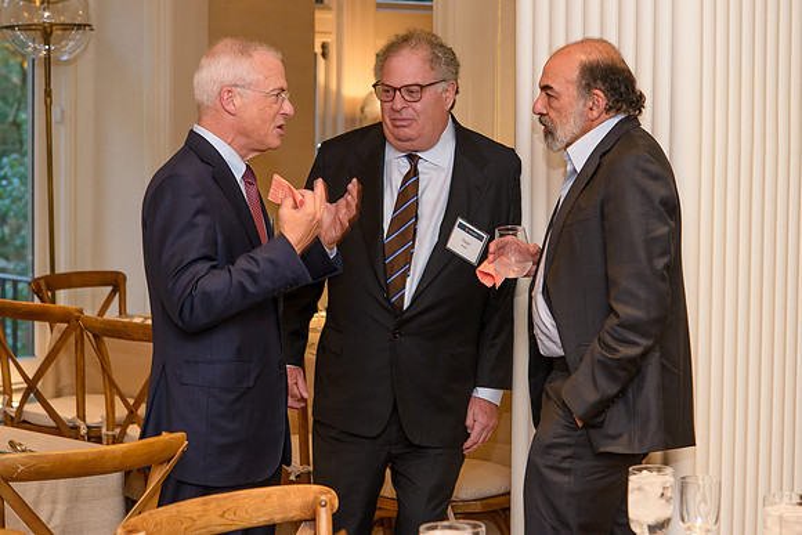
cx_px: 434
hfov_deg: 21.2
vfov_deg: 14.2
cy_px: 244
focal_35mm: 96
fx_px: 2146
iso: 800
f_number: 5.6
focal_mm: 85
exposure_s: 1/30
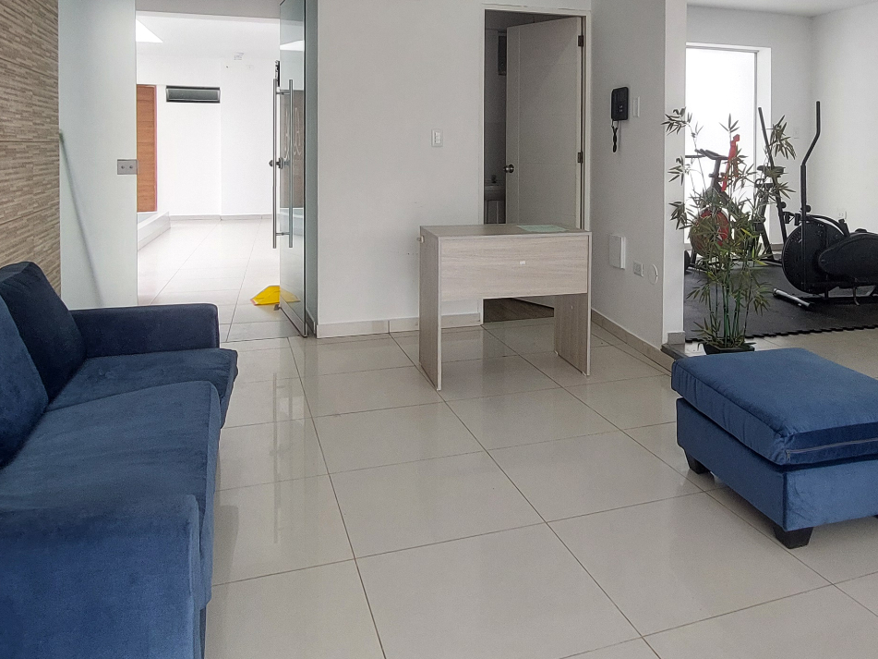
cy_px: 169
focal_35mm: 28
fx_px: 710
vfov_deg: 48.0
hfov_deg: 62.9
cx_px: 526
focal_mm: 1.74
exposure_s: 1/120
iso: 50
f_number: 2.2
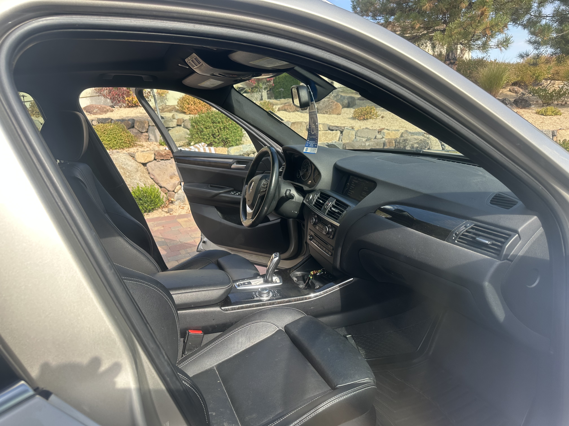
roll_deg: +5.9
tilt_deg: -13.0
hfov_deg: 71.6
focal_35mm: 24
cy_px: 213
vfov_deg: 56.8
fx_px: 394
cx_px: 284
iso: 80
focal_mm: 6.86
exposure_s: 1/785
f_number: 1.78
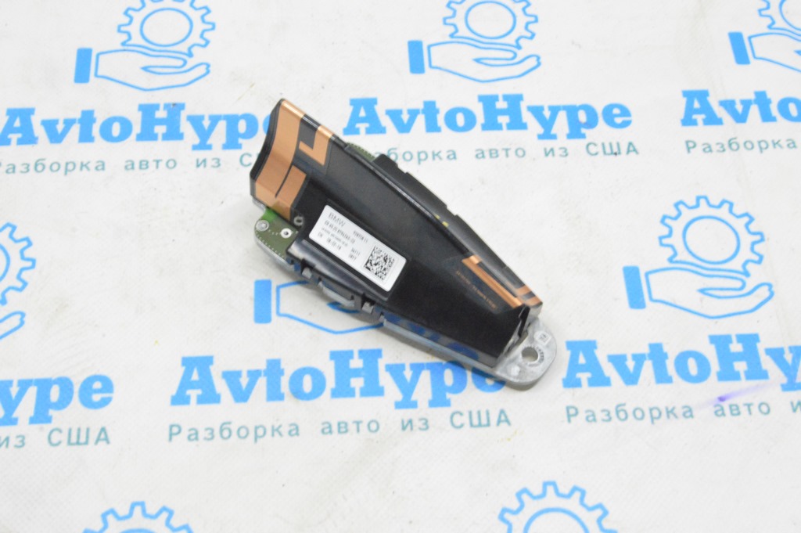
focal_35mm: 52
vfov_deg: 25.7
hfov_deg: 37.9
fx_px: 1167
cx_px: 400
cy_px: 266
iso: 6400
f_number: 20
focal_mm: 35
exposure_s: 1/15
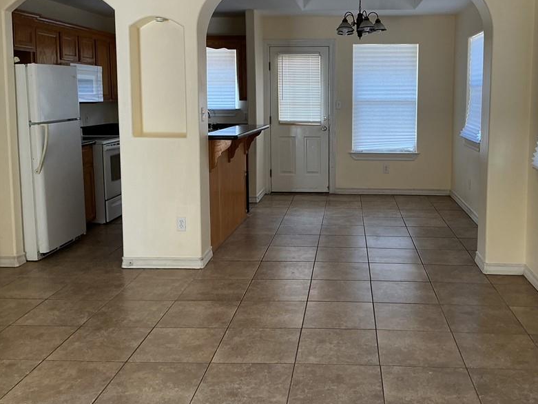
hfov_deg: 48.7
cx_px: 324
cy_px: 152
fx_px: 591
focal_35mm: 38
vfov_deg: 37.5
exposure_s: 1/120
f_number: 1.8
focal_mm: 3
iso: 64
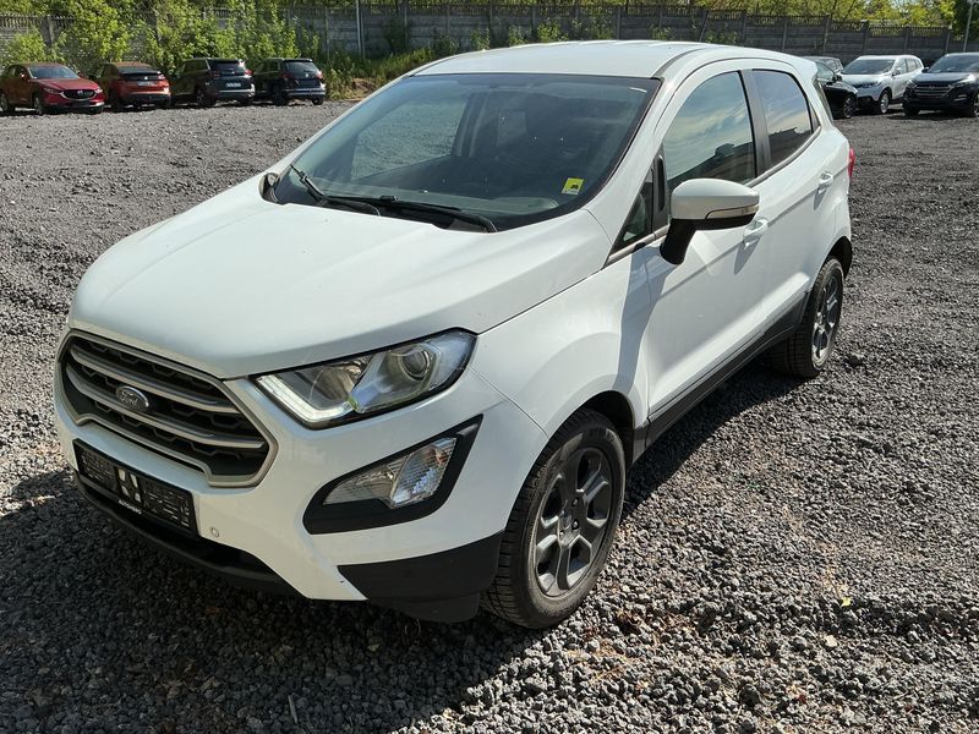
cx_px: 490
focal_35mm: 29
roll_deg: +0.9
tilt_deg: -19.5
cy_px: 367
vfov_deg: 48.2
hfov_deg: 61.7
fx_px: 820
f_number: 1.8
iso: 25
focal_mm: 3
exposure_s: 1/1912
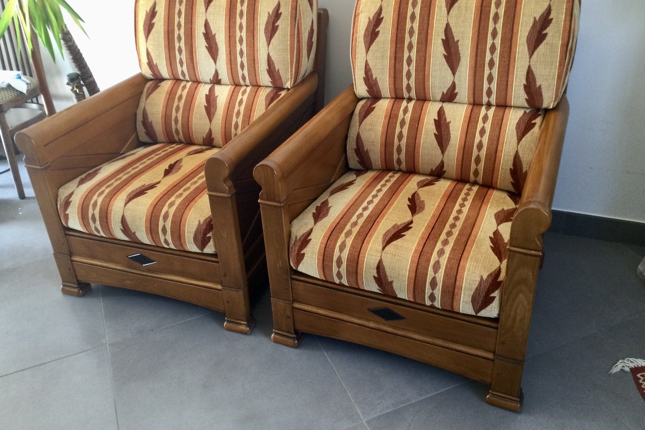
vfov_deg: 39.9
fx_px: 591
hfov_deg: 57.2
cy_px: 189
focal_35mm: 33
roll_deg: +3.4
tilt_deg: -27.4
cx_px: 322
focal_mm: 3.3
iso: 100
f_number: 2.4
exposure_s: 1/33
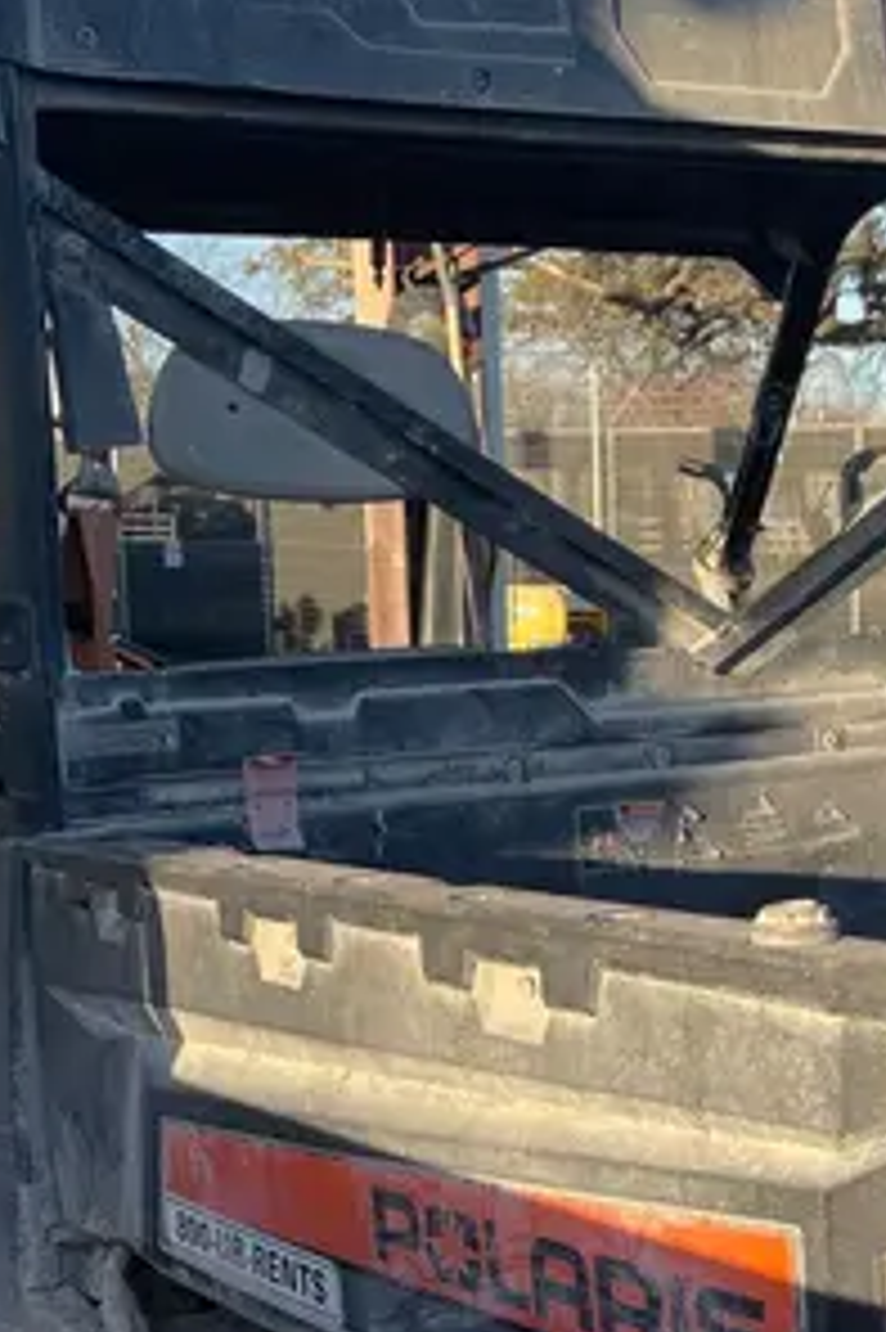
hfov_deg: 20.2
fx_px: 2476
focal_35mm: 67
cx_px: 634
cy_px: 1141
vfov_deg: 29.1
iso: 50
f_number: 1.6
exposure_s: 1/1335
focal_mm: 4.2
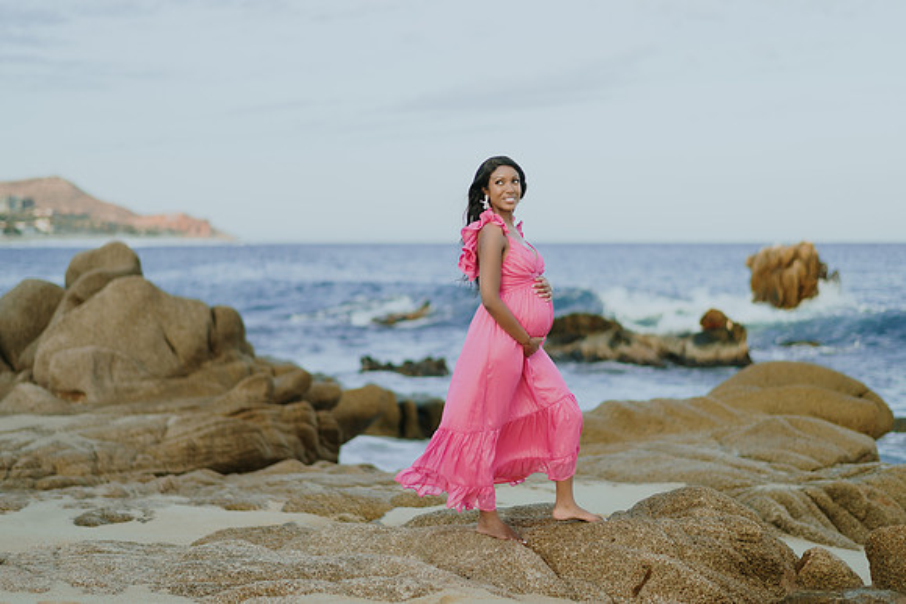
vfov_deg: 23.3
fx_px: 1465
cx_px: 453
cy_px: 302
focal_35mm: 58
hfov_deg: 34.4
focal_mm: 58
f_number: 1.4
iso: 100
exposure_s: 1/1600
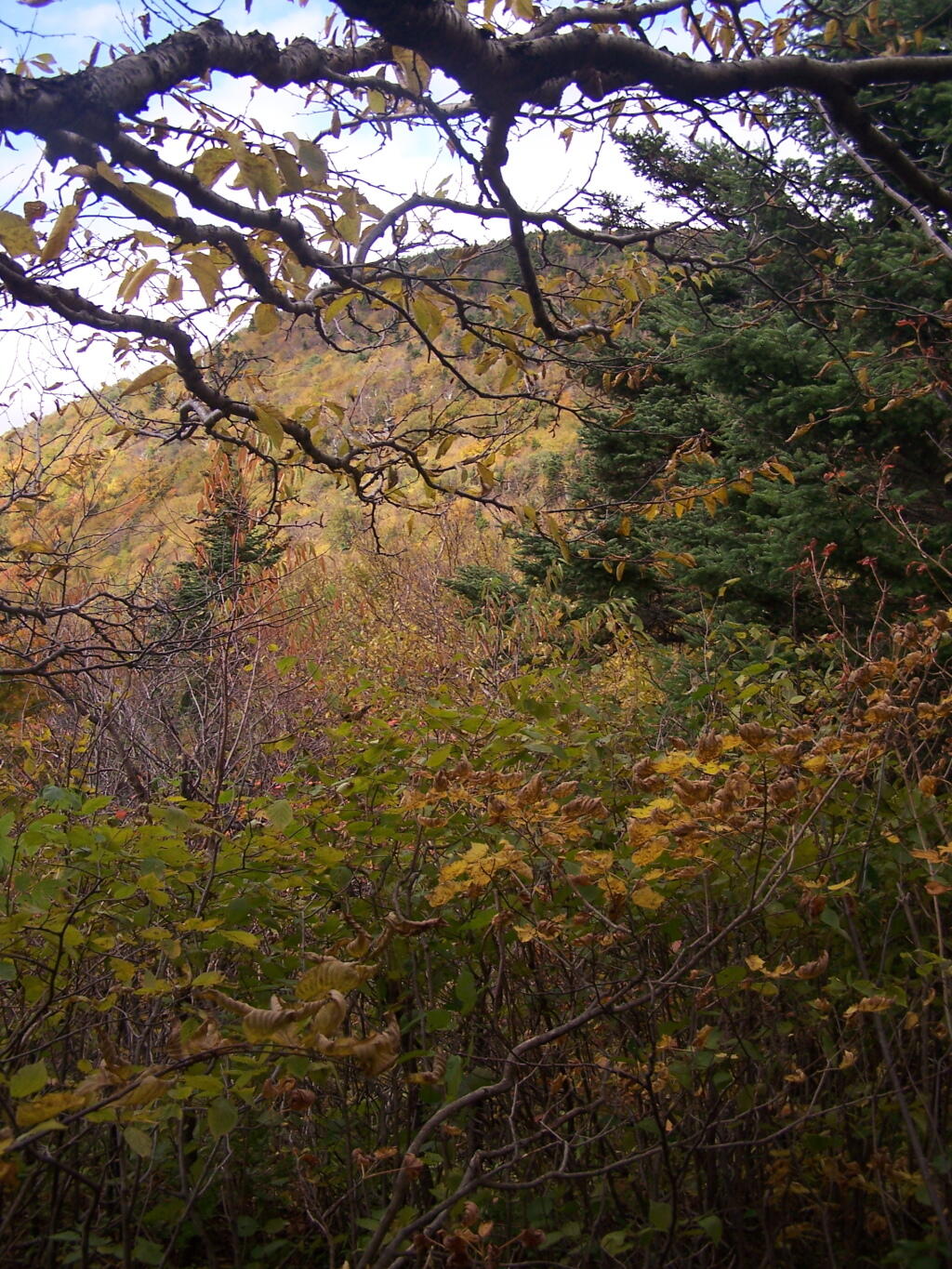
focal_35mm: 38
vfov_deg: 49.0
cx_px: 476
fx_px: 1393
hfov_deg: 37.7
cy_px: 634
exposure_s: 1/400
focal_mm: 6.3
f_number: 2.8
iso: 80
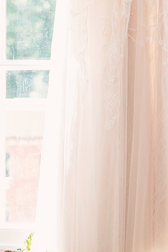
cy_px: 47
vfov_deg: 12.5
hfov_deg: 8.4
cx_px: 49
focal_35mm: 164
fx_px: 1149
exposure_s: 1/500
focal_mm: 55
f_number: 2.8
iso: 400
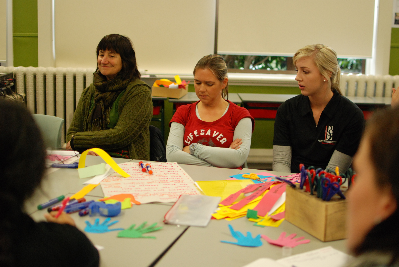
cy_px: 134
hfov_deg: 37.8
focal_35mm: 52
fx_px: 583
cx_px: 200
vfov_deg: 25.8
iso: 1000
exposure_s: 1/400
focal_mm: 35
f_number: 1.8
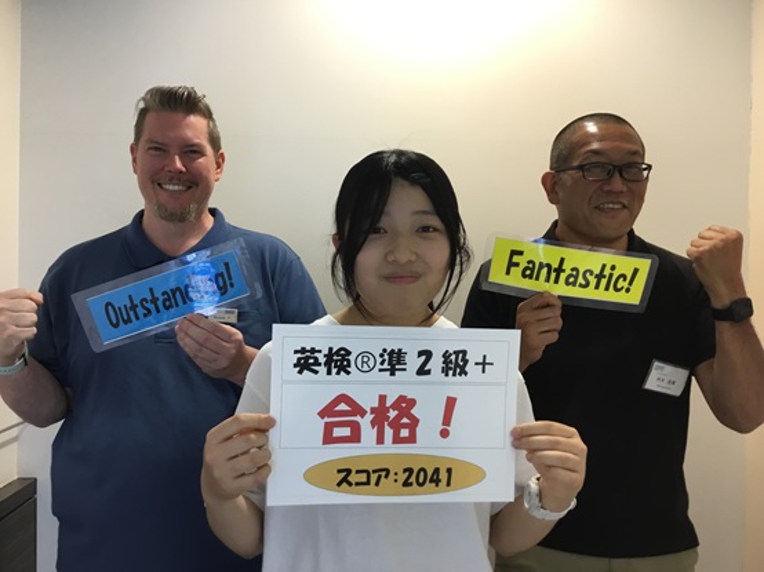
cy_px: 286
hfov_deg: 58.4
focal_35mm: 31
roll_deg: -0.2
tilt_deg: -1.3
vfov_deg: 45.4
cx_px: 382
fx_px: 684
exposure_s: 1/30
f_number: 2.4
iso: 64
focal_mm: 3.3
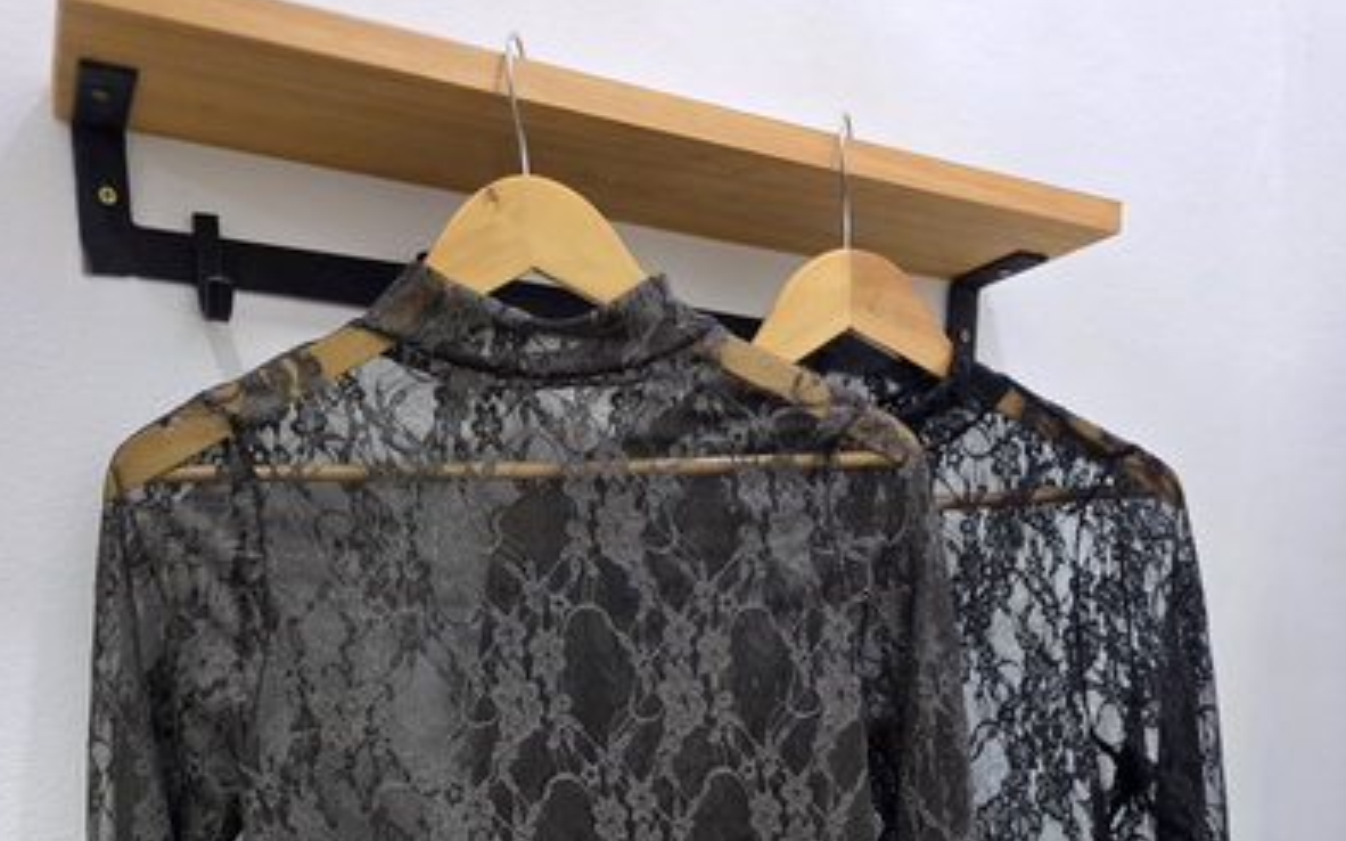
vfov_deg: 34.8
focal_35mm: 33
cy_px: 839
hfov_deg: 58.2
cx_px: 666
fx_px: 1210
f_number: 1.7
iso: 400
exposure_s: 1/101
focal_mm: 6.3
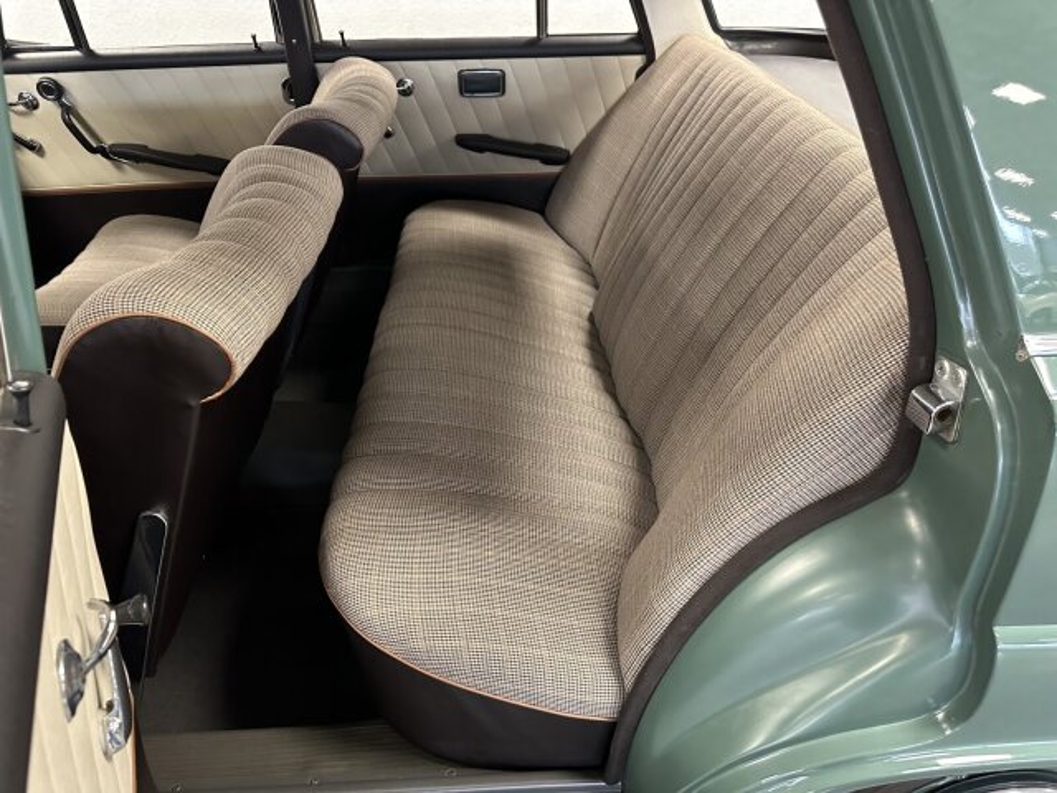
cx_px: 528
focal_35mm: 24
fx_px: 733
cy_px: 396
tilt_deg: -33.5
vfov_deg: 56.8
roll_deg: -1.5
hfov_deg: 71.6
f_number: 1.78
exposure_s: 1/50
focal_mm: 6.86
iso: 640
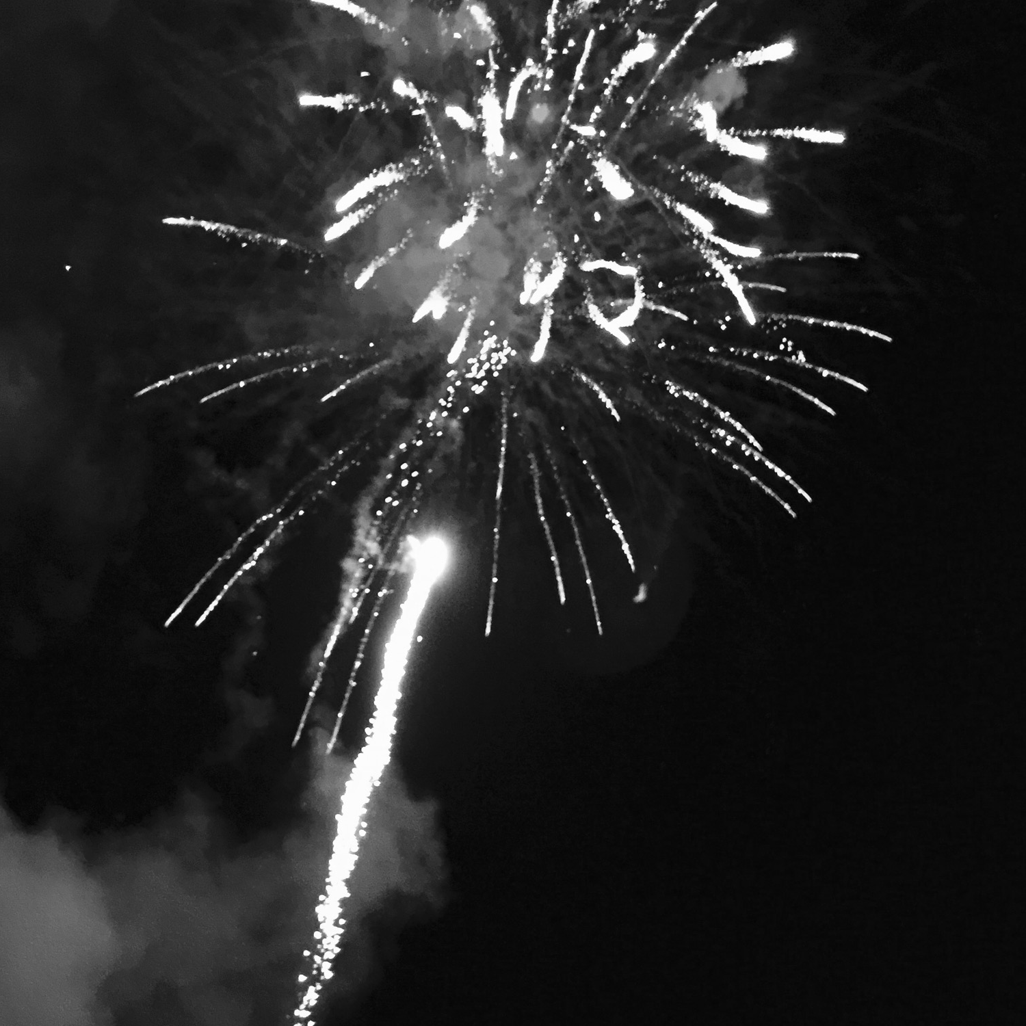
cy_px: 591
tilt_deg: +50.2
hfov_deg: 47.2
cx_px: 523
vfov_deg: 47.1
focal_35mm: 35
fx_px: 1174
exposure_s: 1/4
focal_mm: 4.15
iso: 320
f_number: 2.2
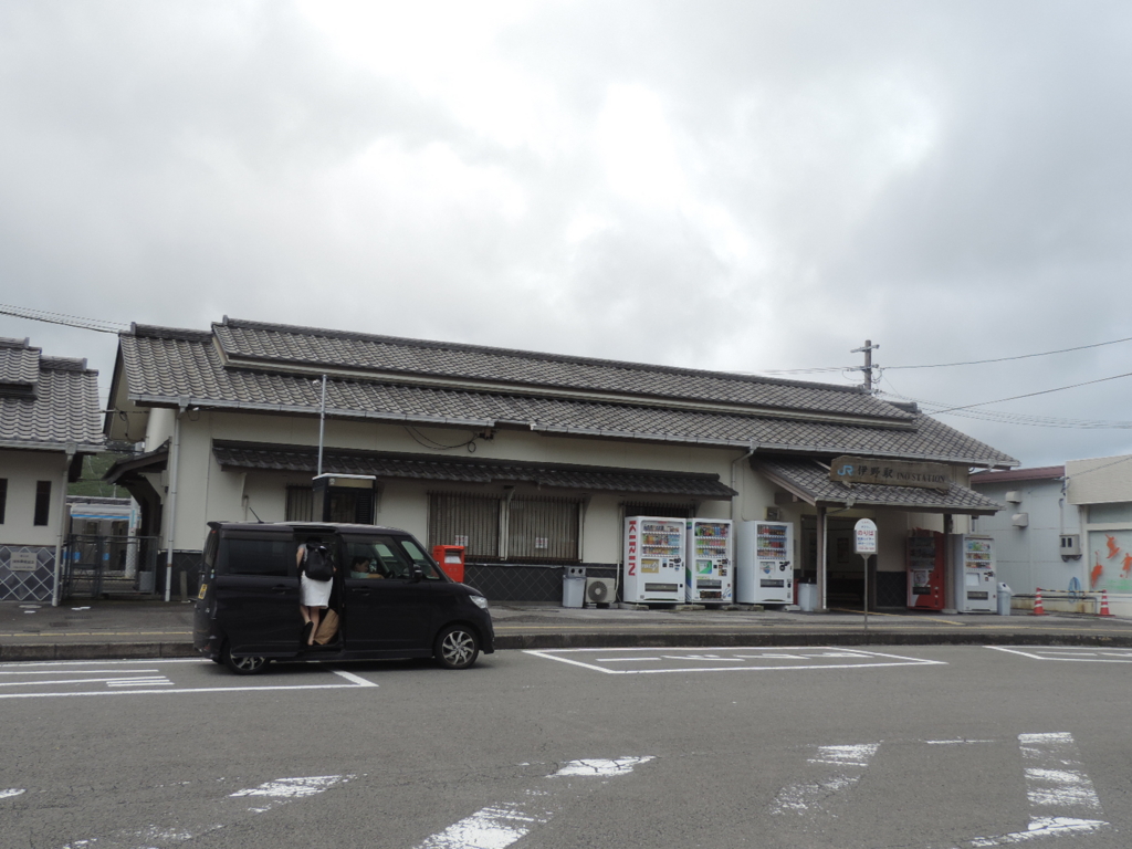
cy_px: 424
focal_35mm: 35
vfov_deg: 40.7
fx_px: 1145
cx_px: 566
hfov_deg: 52.6
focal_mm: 6.2
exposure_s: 1/100
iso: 80
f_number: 3.3
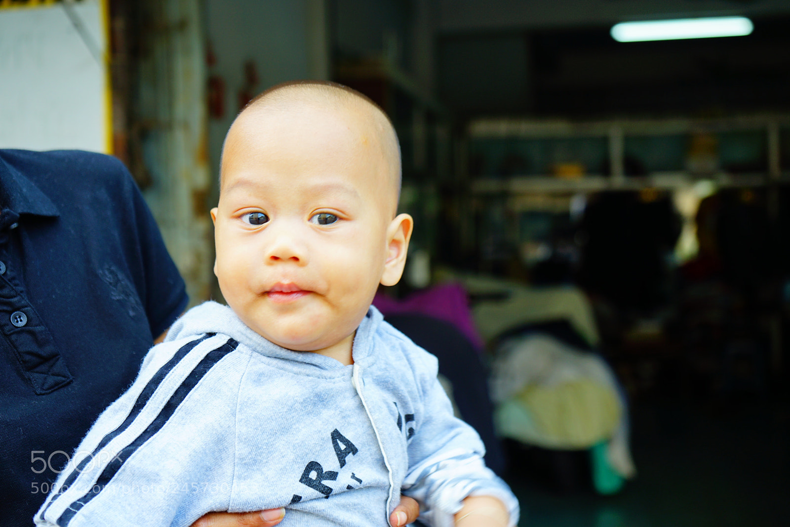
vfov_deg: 27.0
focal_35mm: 50
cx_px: 395
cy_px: 264
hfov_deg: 39.6
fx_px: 1097
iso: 160
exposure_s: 1/80
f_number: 4.5
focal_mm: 50
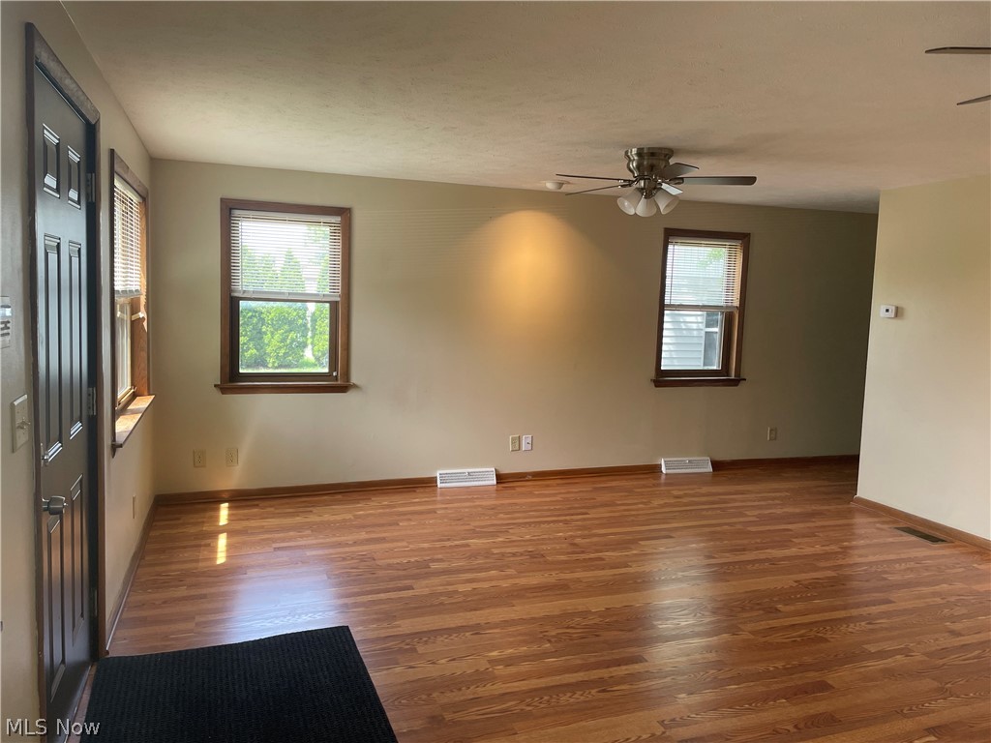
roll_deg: -1.0
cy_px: 372
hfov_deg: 67.3
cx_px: 496
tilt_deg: -4.8
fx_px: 744
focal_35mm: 26
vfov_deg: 53.1
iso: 80
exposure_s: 1/121
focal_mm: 4.2
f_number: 1.6
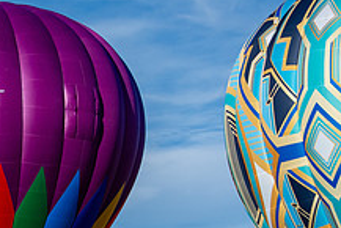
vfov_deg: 7.5
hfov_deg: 11.1
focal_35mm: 183
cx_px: -19
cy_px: 243
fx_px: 1735
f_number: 4.8
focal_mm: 62
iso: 400
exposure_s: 1/4000
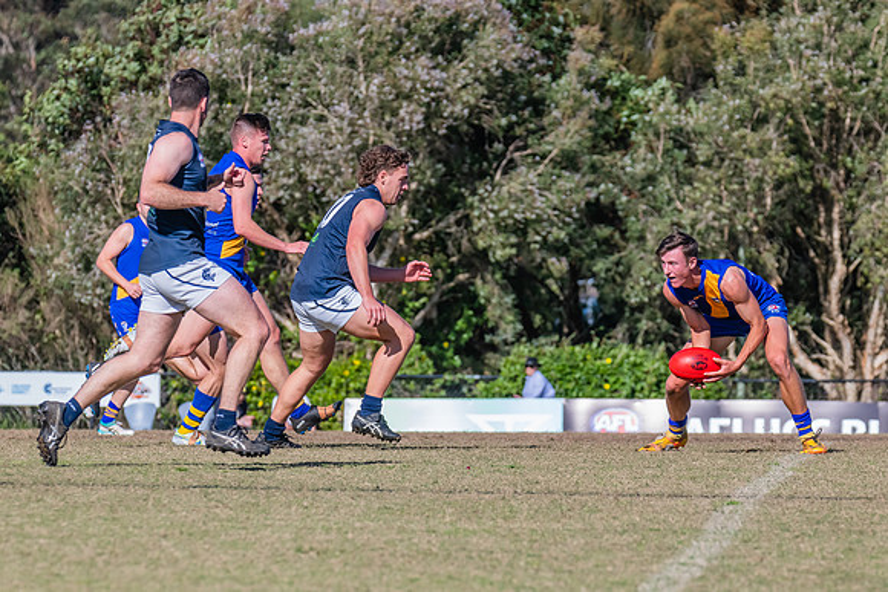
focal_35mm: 351
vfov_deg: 3.9
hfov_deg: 5.9
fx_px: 8666
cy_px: 310
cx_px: 366
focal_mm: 250
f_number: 8
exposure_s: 1/2000
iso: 800
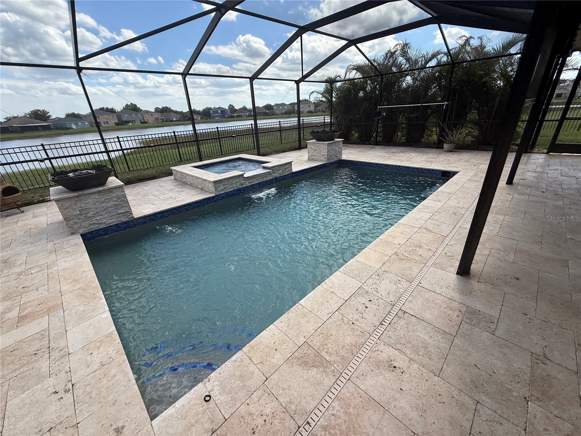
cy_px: 218
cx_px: 290
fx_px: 235
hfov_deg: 102.1
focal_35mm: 14
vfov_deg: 85.7
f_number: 2.2
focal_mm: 2.22
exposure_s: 1/672
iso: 50
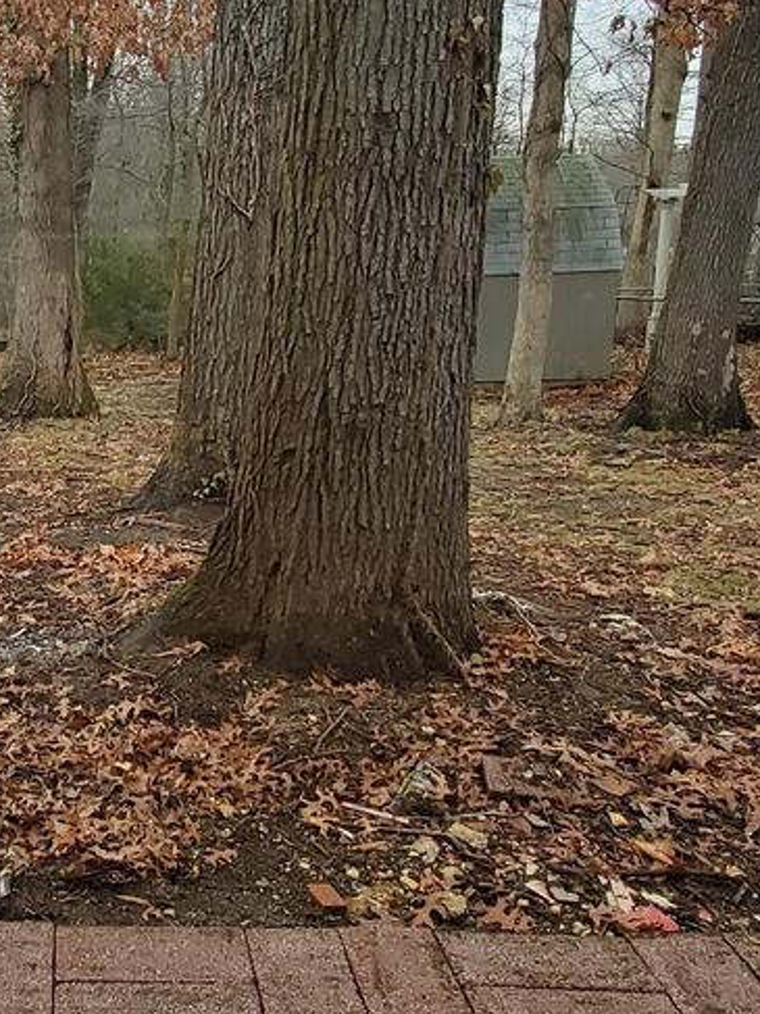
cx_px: 71
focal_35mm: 41
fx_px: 1201
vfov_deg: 45.7
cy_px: 552
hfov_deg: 33.2
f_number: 2.2
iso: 64
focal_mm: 1.8
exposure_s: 1/84
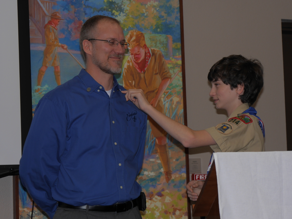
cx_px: 146
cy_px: 110
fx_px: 928
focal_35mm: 110
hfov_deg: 17.9
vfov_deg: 13.5
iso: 200
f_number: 5.1
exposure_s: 1/125
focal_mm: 55
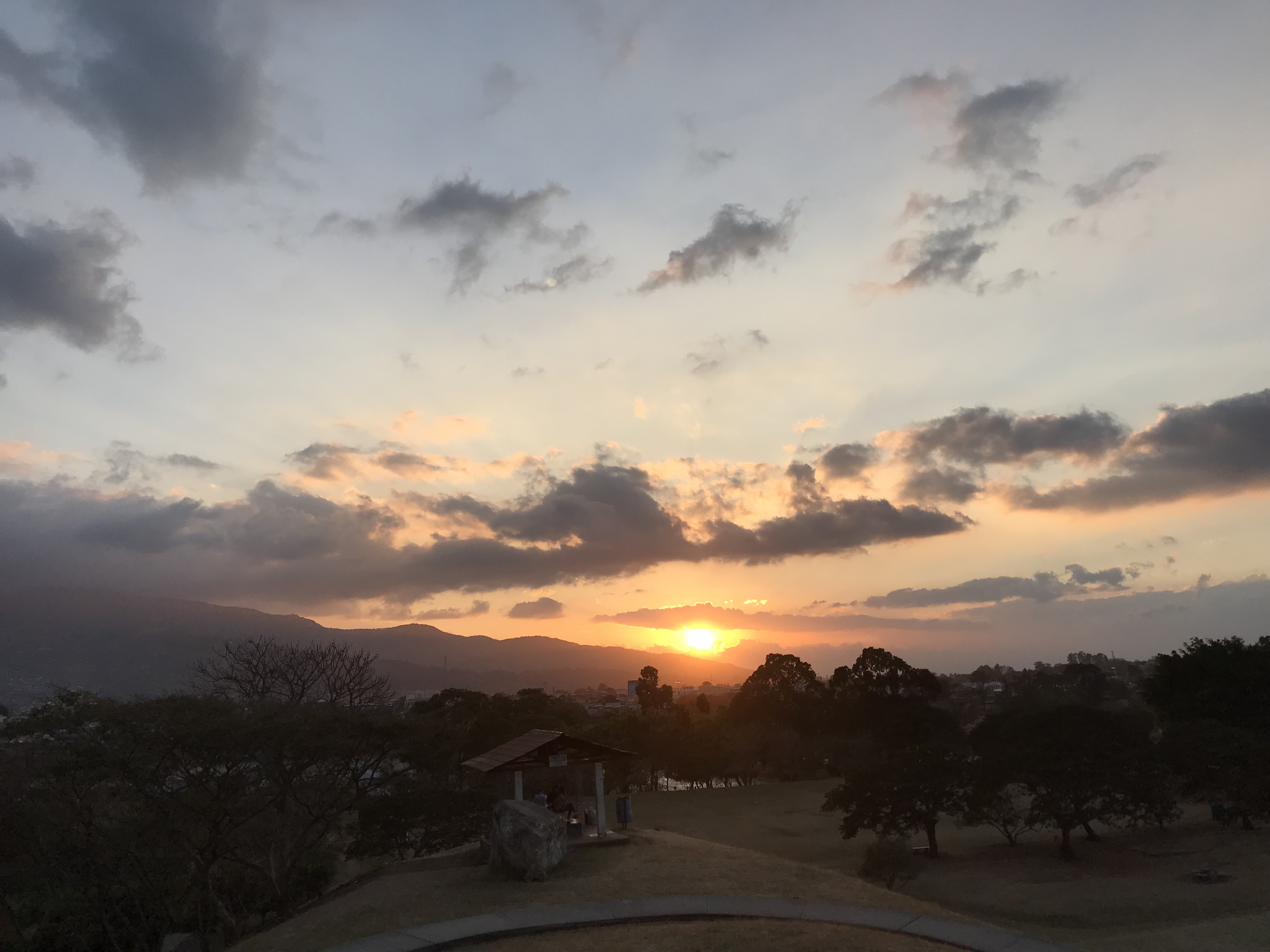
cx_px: 635
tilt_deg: +12.3
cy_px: 476
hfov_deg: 63.4
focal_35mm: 28
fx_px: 1027
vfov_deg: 49.7
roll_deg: +3.4
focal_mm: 3.99
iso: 20
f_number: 1.8
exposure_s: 1/1153
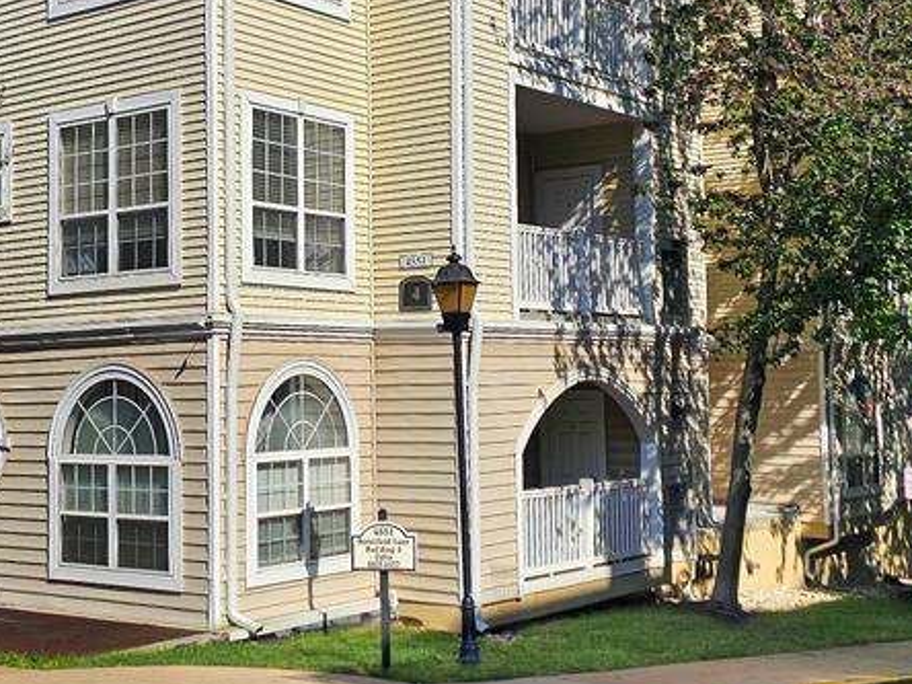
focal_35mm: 53
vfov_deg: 26.7
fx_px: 1396
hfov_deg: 35.3
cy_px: 90
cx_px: 218
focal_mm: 6.3
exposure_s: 1/1304
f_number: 1.7
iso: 10
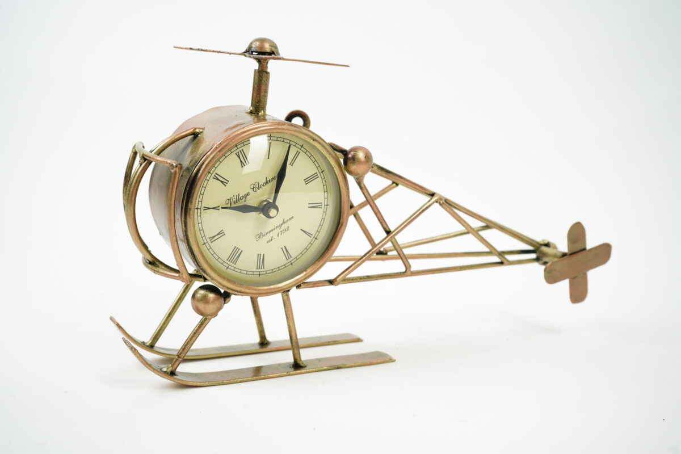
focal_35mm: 44
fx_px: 832
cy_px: 227
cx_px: 340
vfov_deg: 30.5
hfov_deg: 44.5
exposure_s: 1/320
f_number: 6.3
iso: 1250
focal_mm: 44
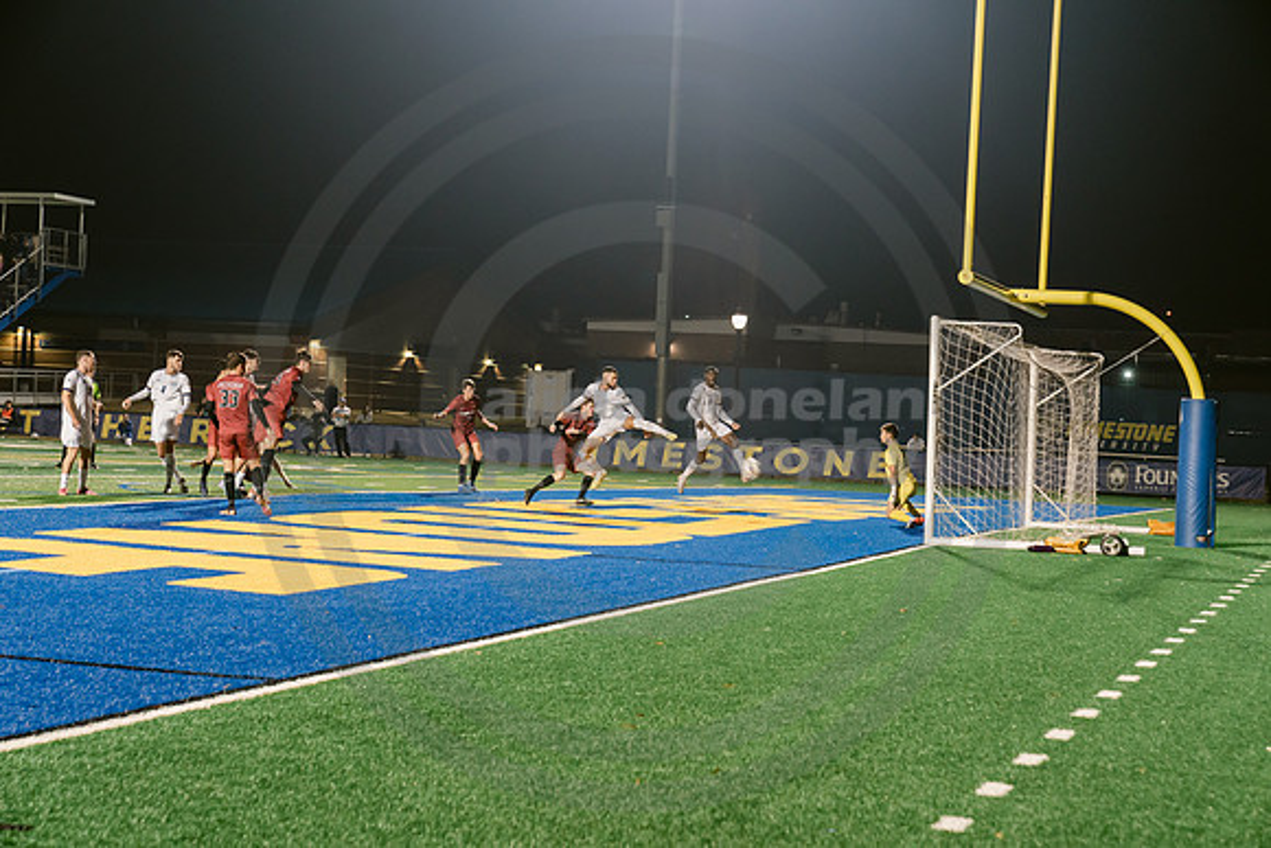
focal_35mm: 70
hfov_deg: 28.8
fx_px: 2472
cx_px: 635
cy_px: 424
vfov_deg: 19.5
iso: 2500
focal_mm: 70
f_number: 4.5
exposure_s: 1/200
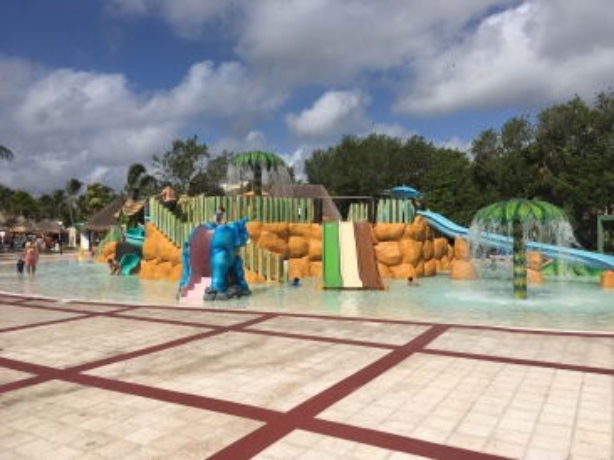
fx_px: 514
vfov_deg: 48.2
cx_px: 307
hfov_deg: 61.7
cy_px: 230
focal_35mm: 29
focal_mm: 4.15
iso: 25
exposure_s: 1/3846
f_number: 2.2
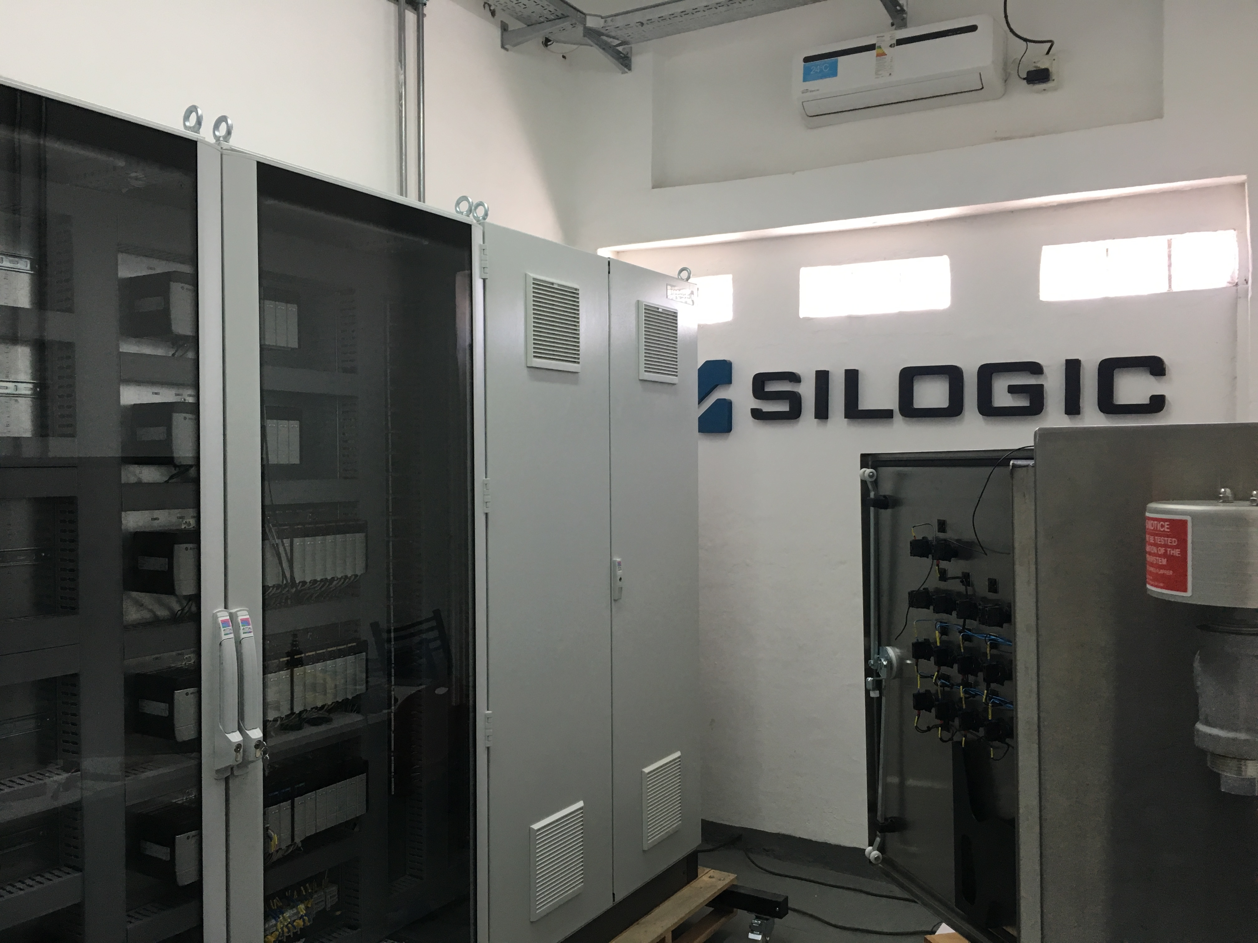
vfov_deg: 48.2
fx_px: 1054
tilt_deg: -0.8
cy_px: 472
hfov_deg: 61.7
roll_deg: -0.6
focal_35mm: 29
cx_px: 629
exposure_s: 1/33
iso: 50
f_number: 2.2
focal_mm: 4.15
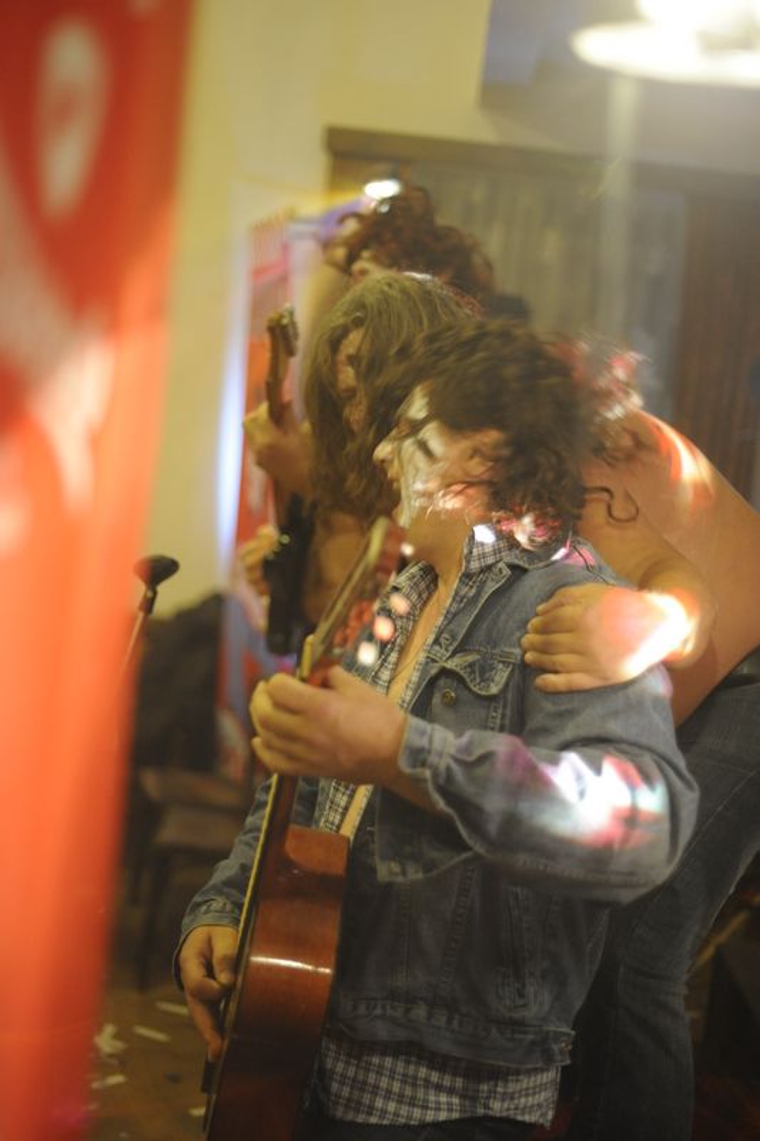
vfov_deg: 39.6
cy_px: 570
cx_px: 380
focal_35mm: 50
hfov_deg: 27.0
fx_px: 1584
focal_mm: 50
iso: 2800
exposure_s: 1/100
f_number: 1.8
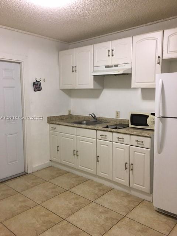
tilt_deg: -4.0
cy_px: 118
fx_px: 198
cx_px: 88
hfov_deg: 48.2
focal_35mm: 29
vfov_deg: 61.7
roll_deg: +0.7
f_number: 2.2
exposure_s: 1/15
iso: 80
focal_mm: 4.15
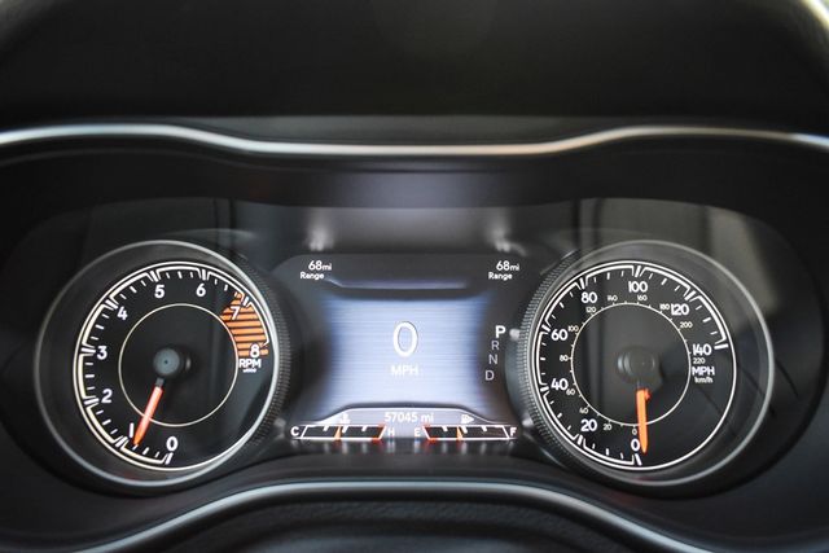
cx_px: 414
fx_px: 622
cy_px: 276
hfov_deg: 67.4
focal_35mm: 27
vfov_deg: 48.0
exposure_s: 1/125
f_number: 3.5
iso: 1800
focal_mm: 18
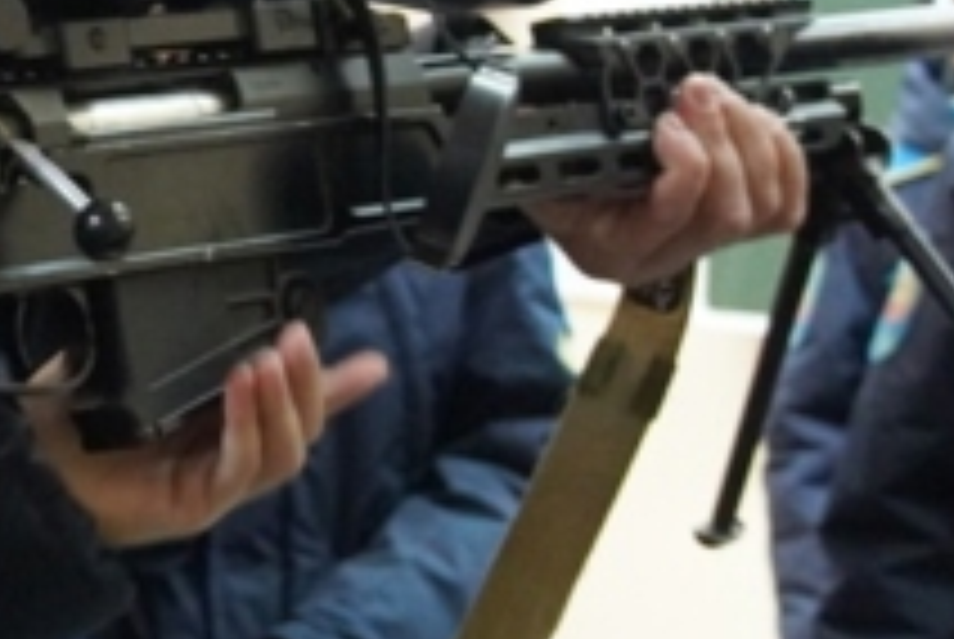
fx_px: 3370
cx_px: -101
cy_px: 252
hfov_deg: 15.7
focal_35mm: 127
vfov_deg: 10.8
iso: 6400
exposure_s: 1/80
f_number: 4
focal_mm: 24
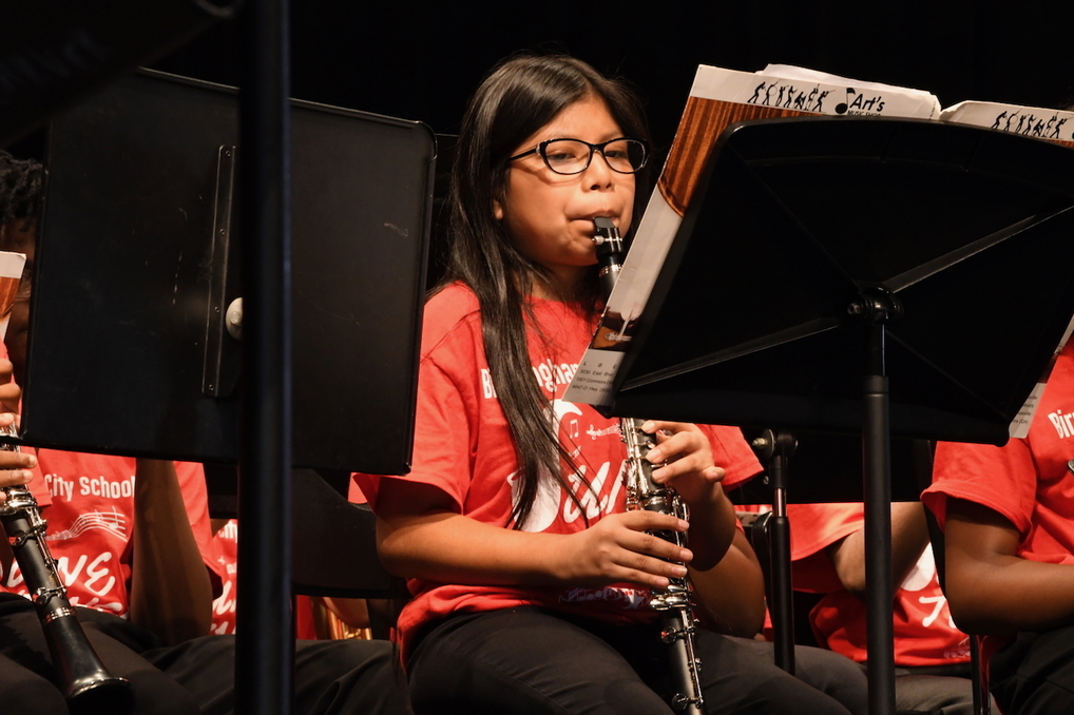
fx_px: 4593
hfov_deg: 13.3
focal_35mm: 154
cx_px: 539
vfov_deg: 8.9
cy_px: 357
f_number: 14
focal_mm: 102
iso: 3200
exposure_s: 1/60
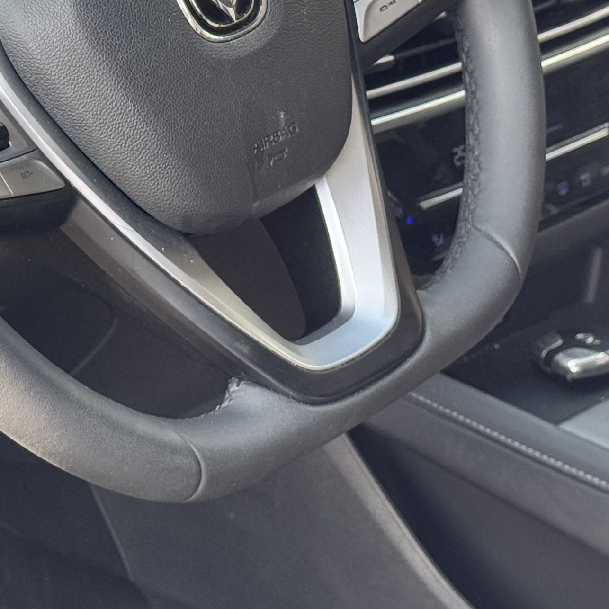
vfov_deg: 12.9
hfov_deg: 13.1
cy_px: -27
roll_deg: -0.3
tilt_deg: -17.7
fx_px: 2647
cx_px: 148
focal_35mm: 133
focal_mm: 6.76
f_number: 1.78
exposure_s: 1/454
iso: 64
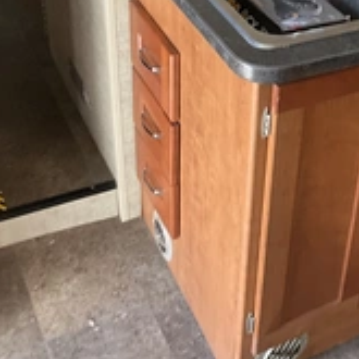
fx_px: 727
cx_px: 342
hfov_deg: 26.5
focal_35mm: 62
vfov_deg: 27.2
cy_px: 78
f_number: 1.8
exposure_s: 1/60
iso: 100
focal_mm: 3
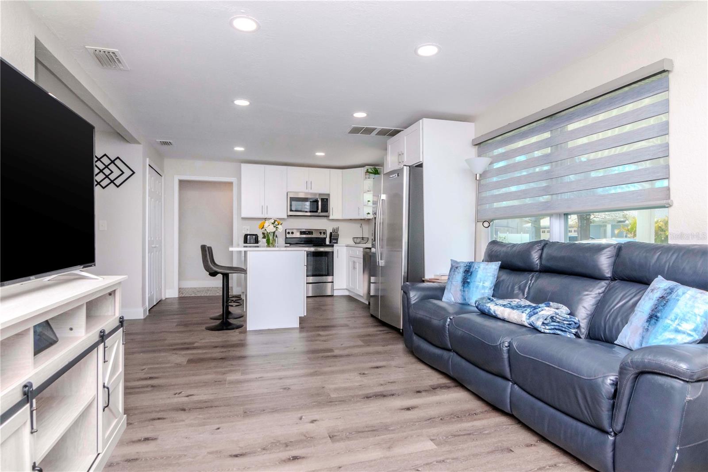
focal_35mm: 20
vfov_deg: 63.2
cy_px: 236
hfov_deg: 85.4
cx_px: 354
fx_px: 383
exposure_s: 1/200
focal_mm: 13
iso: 800
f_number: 10
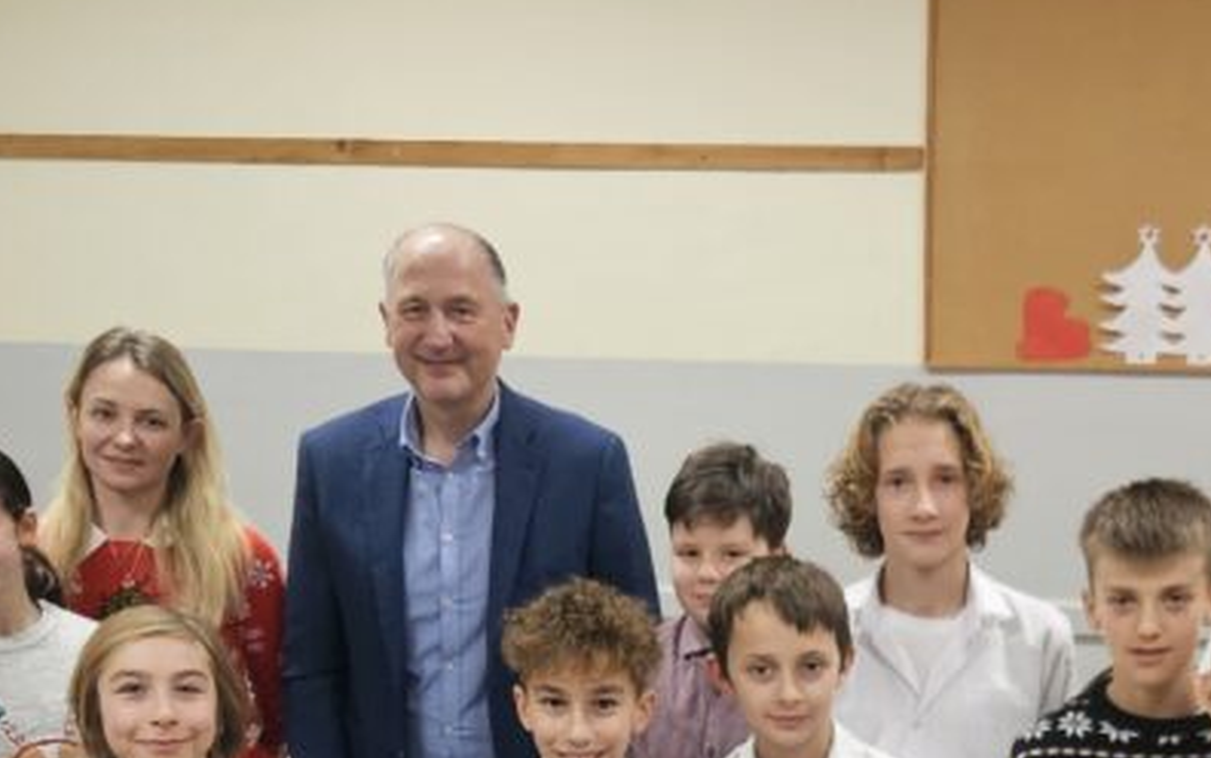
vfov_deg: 19.5
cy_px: 889
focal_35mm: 63
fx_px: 2080
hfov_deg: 32.1
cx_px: 844
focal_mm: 5.4
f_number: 1.8
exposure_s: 1/100
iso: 400
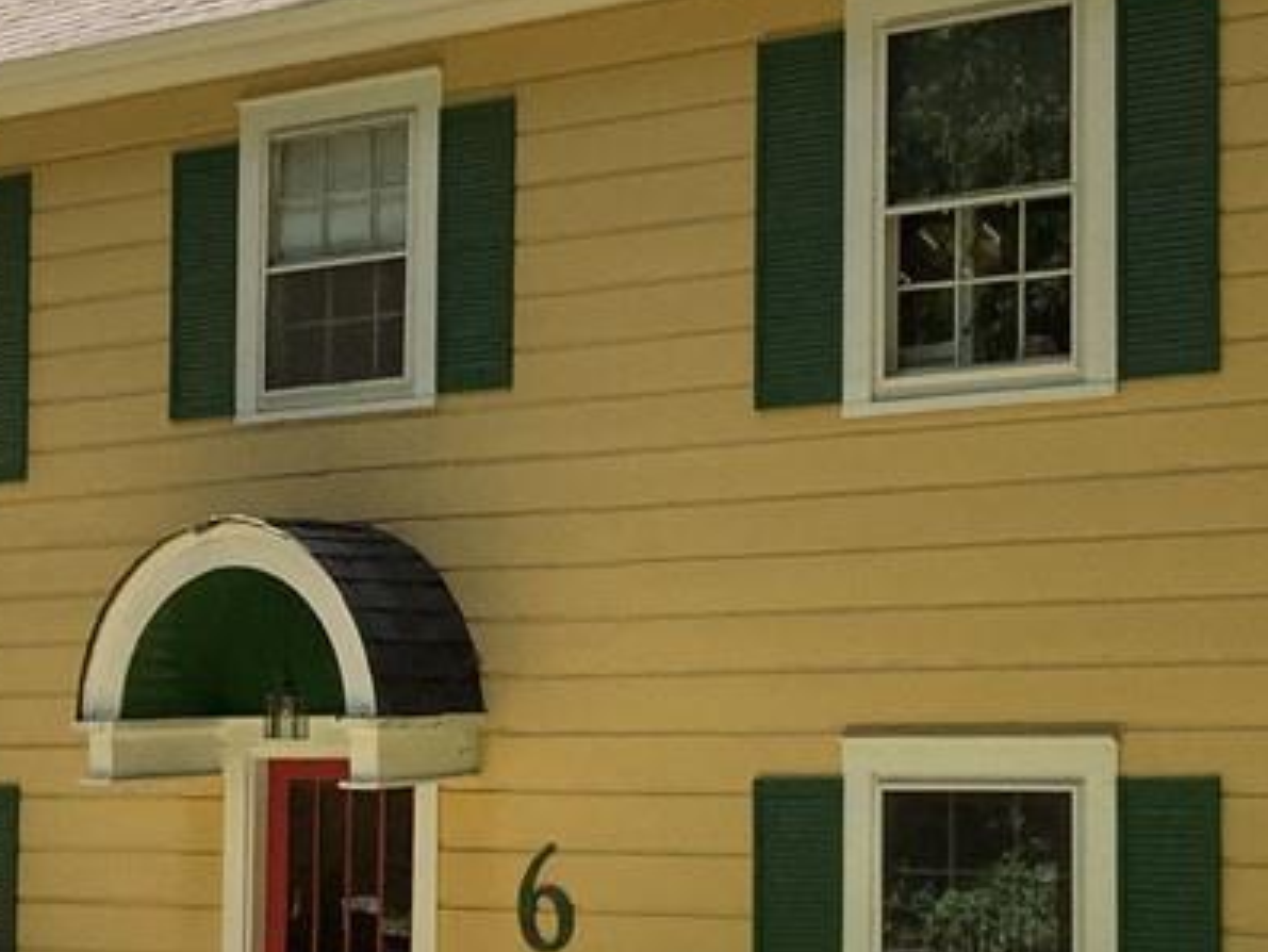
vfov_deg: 18.4
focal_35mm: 80
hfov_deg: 24.4
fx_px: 2931
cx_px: 668
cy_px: 623
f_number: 2.4
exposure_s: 1/747
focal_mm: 3.3
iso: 25
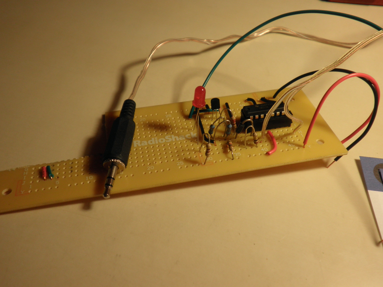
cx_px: 192
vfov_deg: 45.4
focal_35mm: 31
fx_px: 343
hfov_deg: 58.4
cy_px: 144
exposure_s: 1/40
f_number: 2.8
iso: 80
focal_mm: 5.5
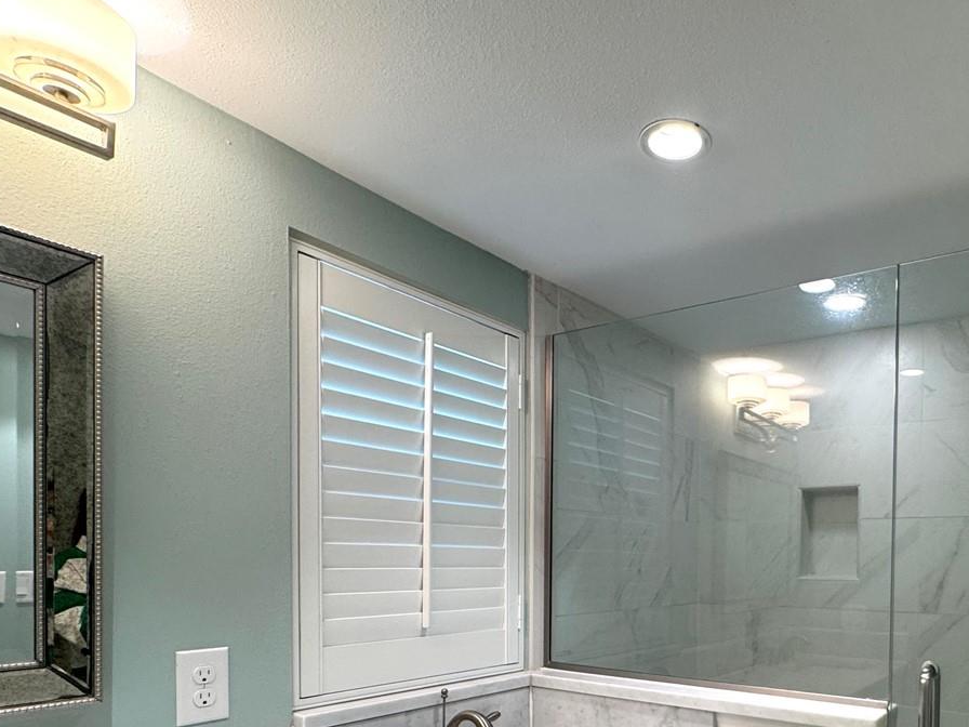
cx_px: 683
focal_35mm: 25
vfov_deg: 51.5
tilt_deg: -1.6
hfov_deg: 66.5
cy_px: 580
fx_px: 700
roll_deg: -1.0
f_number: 2.2
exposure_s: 1/120
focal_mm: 2.22
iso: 200
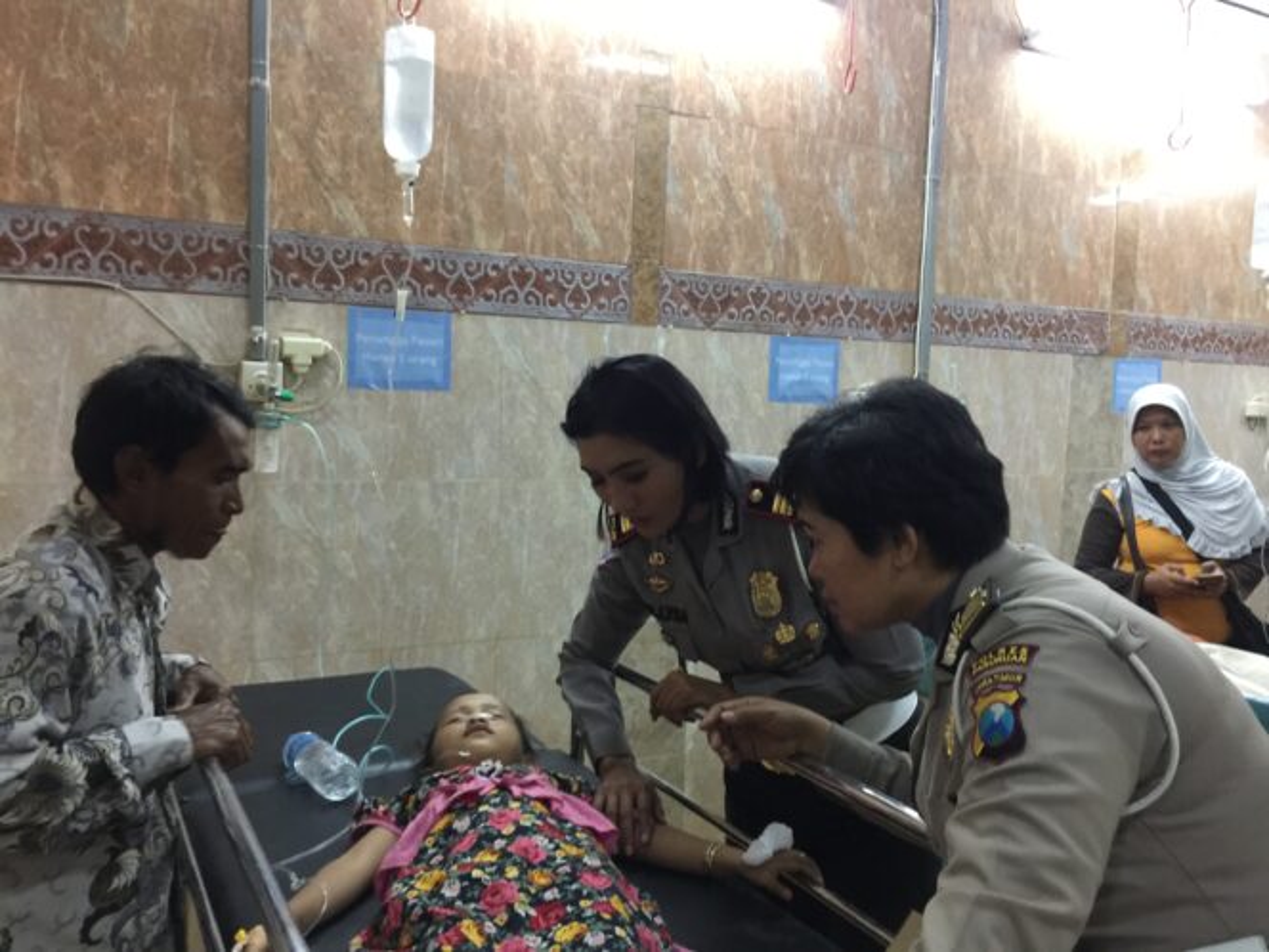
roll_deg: -2.6
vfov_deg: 48.2
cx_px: 634
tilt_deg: -3.9
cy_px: 476
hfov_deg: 61.7
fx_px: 1063
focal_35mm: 29
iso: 100
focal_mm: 4.15
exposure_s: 1/10
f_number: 2.2
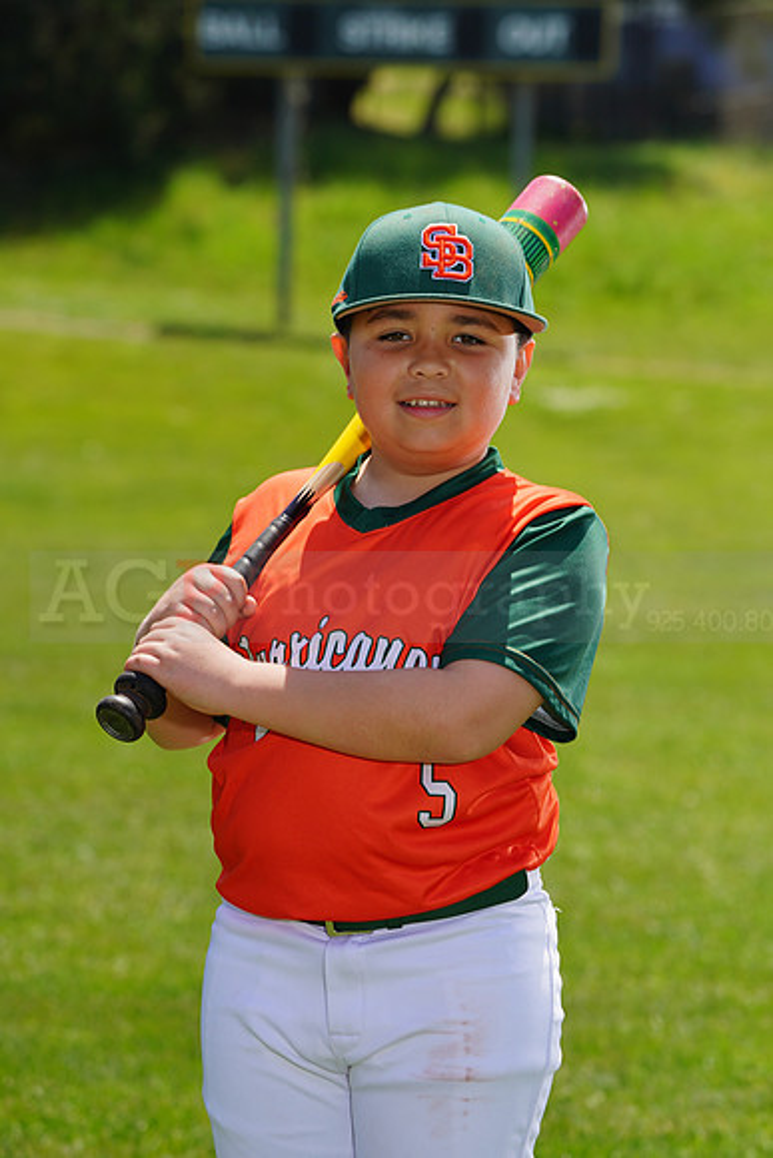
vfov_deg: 10.4
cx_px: 386
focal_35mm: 198
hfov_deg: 6.9
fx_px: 6373
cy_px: 579
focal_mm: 198
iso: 100
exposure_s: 1/250
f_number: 9
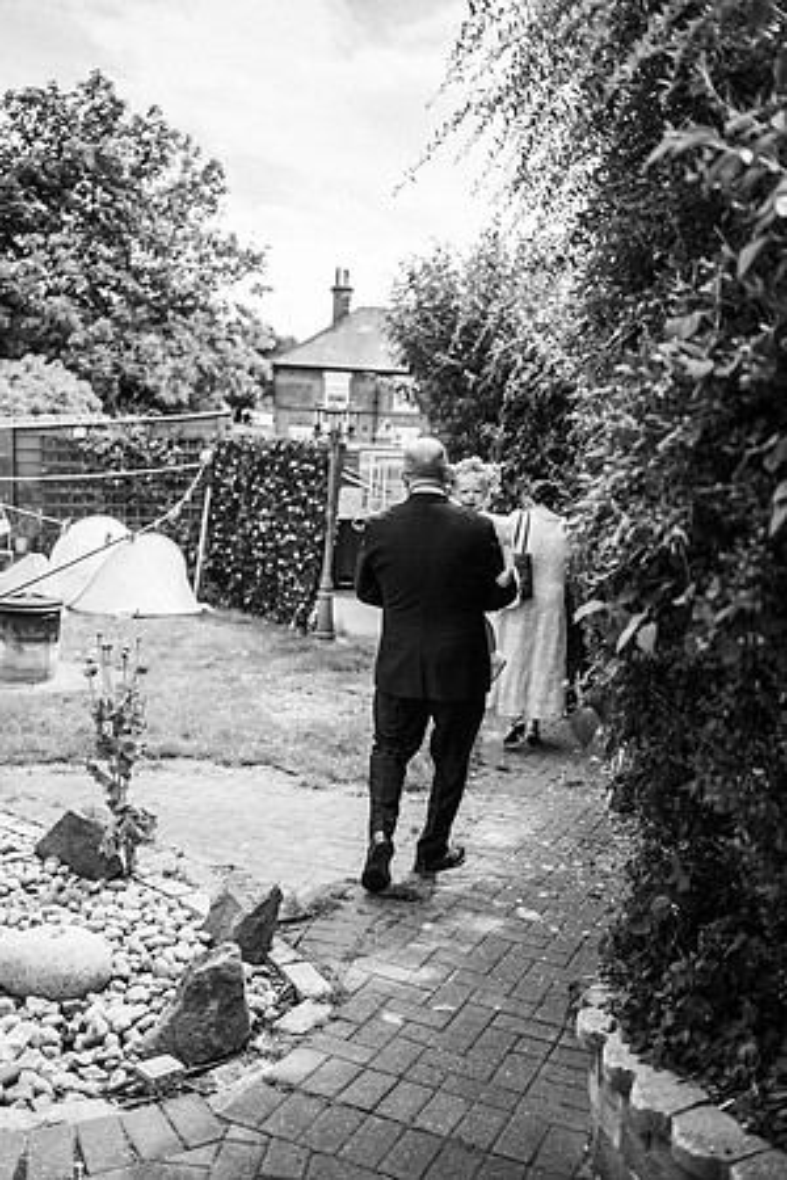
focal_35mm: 35
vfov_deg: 54.4
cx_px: 394
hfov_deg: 37.9
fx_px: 1148
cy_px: 590
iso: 100
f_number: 1.8
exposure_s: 1/1250
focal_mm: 35
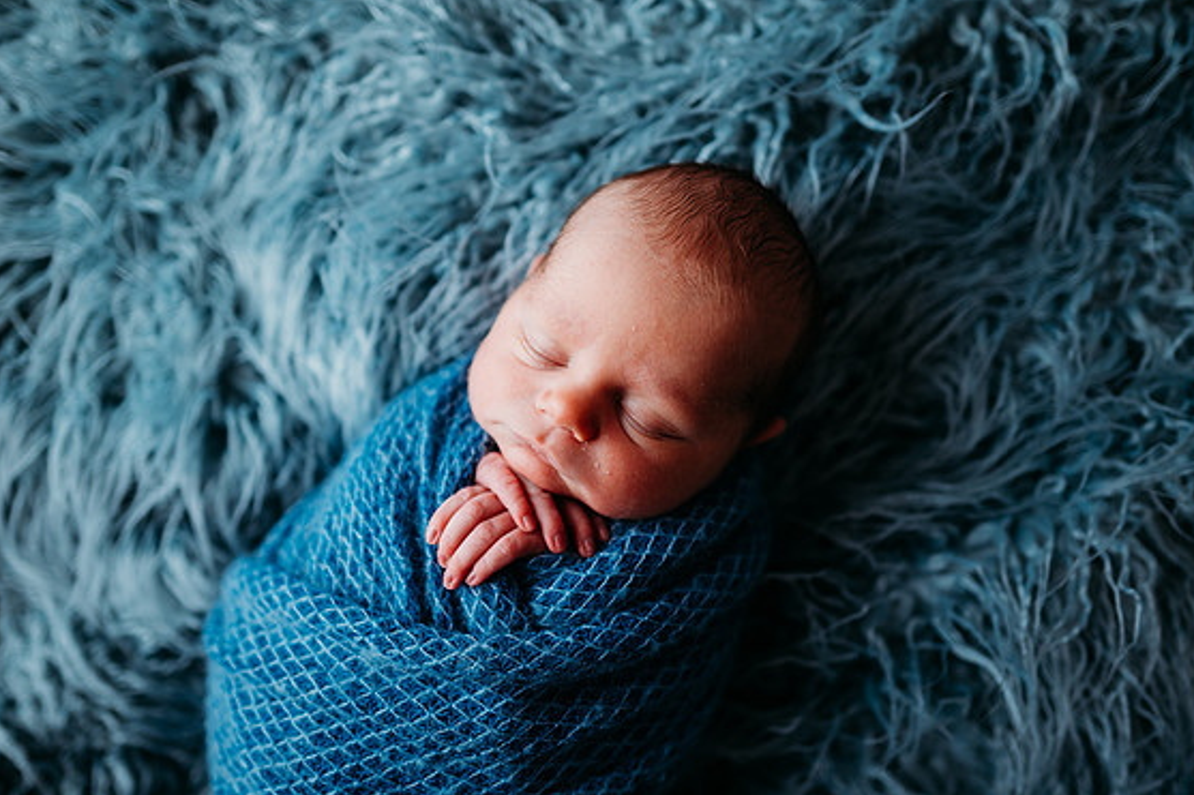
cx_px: 600
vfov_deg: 51.3
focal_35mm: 25
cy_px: 406
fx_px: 829
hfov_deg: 71.5
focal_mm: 24
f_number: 2.2
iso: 80
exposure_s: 1/200
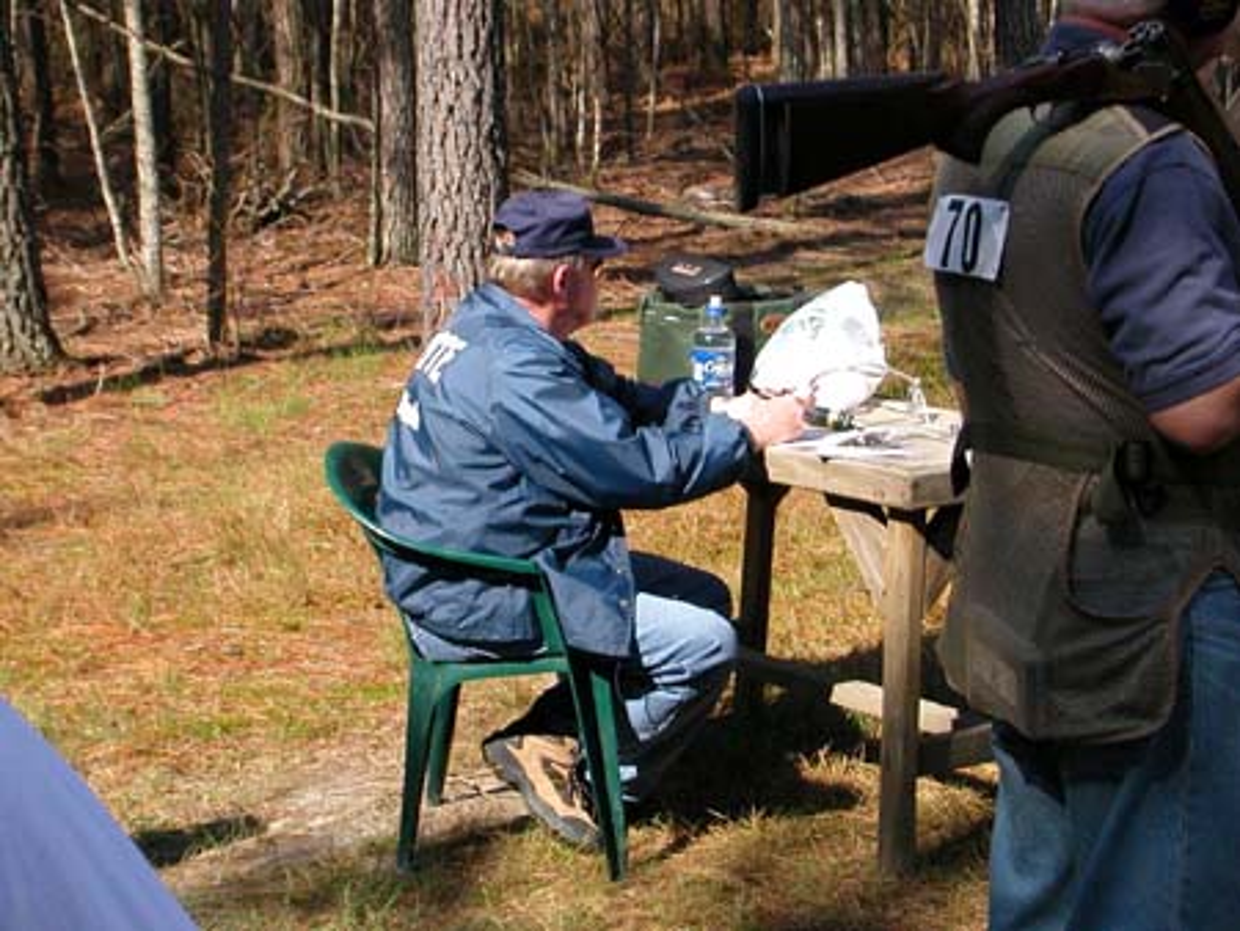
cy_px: 466
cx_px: 620
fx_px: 2760
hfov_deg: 25.3
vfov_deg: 19.2
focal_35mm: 77
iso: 100
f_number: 4
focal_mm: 11.8
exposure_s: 1/402
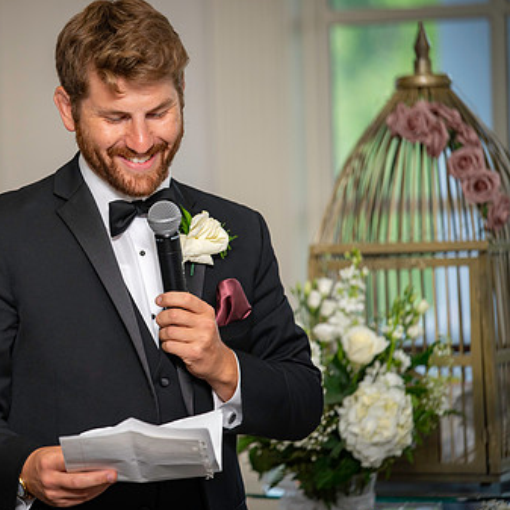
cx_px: 104
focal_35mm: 256
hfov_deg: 6.8
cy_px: 241
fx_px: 4267
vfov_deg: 6.8
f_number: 2.8
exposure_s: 1/125
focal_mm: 175
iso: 640
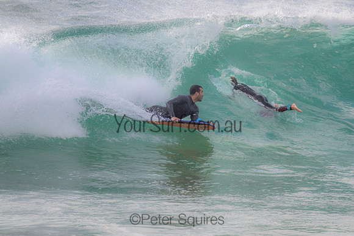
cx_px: 208
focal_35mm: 849
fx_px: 8354
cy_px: 97
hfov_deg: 2.4
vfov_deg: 1.6
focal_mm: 720
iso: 2000
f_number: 11
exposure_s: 1/1600
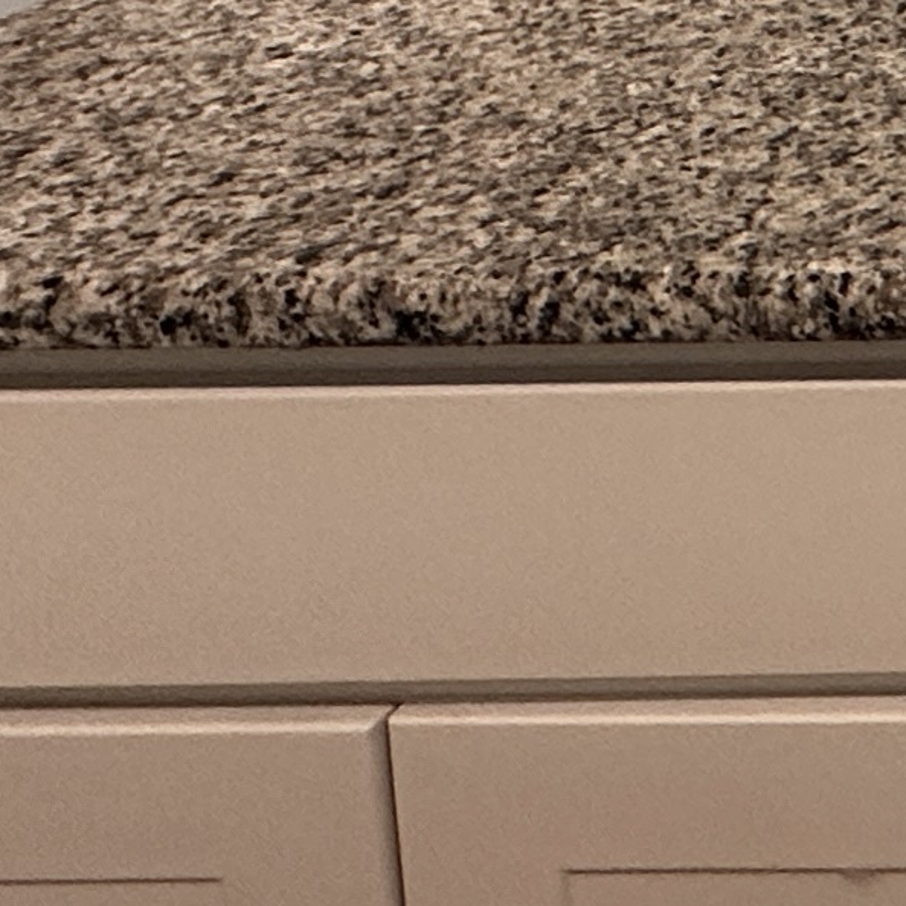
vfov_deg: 17.7
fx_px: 2487
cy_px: -580
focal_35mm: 84
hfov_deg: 14.8
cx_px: 2051
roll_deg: -0.2
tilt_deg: -6.5
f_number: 2.2
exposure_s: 1/120
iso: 160
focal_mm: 2.22
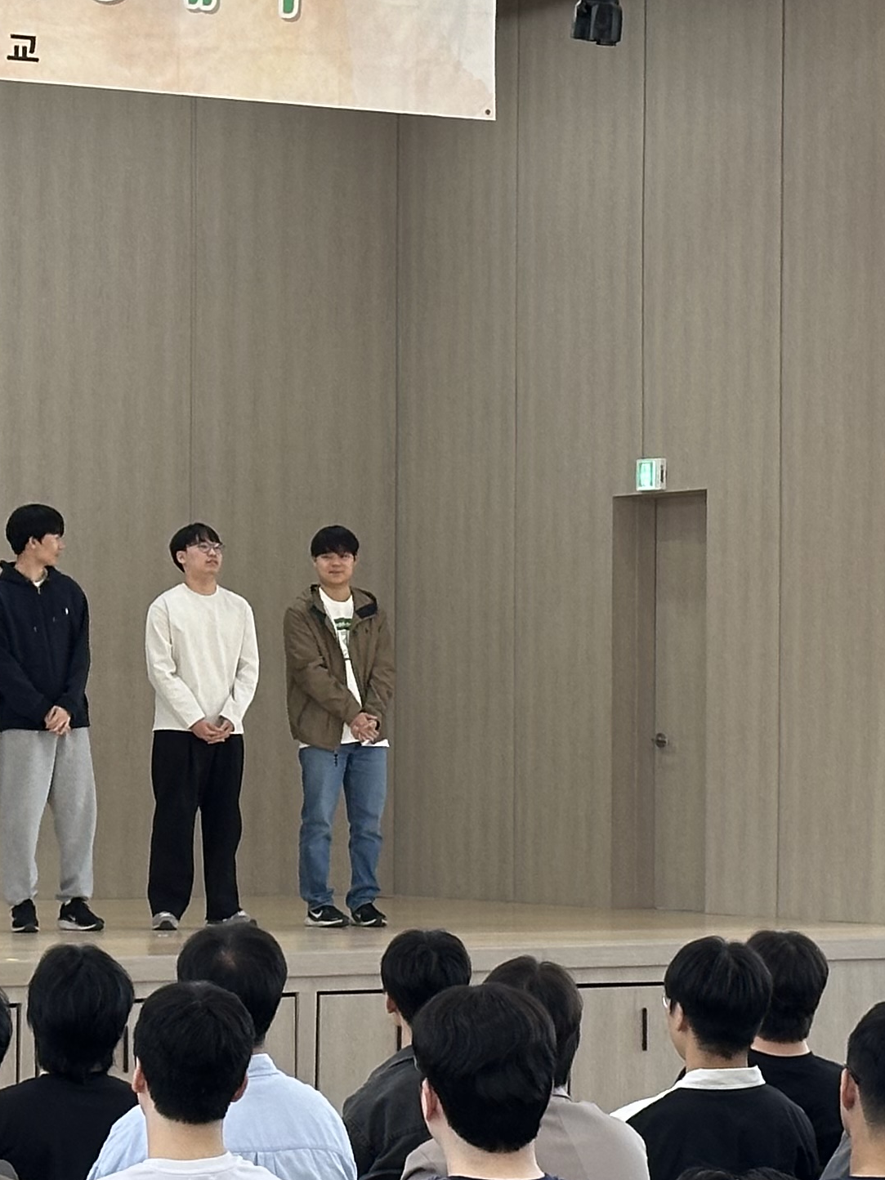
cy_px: 668
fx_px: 4568
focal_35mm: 134
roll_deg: -0.6
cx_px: 459
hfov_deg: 11.1
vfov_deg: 14.7
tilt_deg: +1.1
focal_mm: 6.86
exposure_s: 1/120
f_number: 1.78
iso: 125
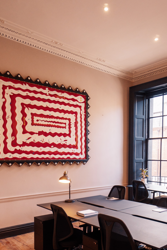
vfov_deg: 58.7
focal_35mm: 31
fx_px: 216
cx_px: 105
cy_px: 170
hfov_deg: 42.0
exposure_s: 1/125
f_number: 4
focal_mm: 14
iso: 800
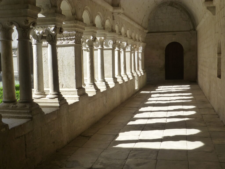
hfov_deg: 42.9
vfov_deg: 32.9
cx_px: 112
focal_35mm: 44
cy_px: 84
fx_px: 286
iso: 160
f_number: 4.1
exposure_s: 1/400
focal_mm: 7.9
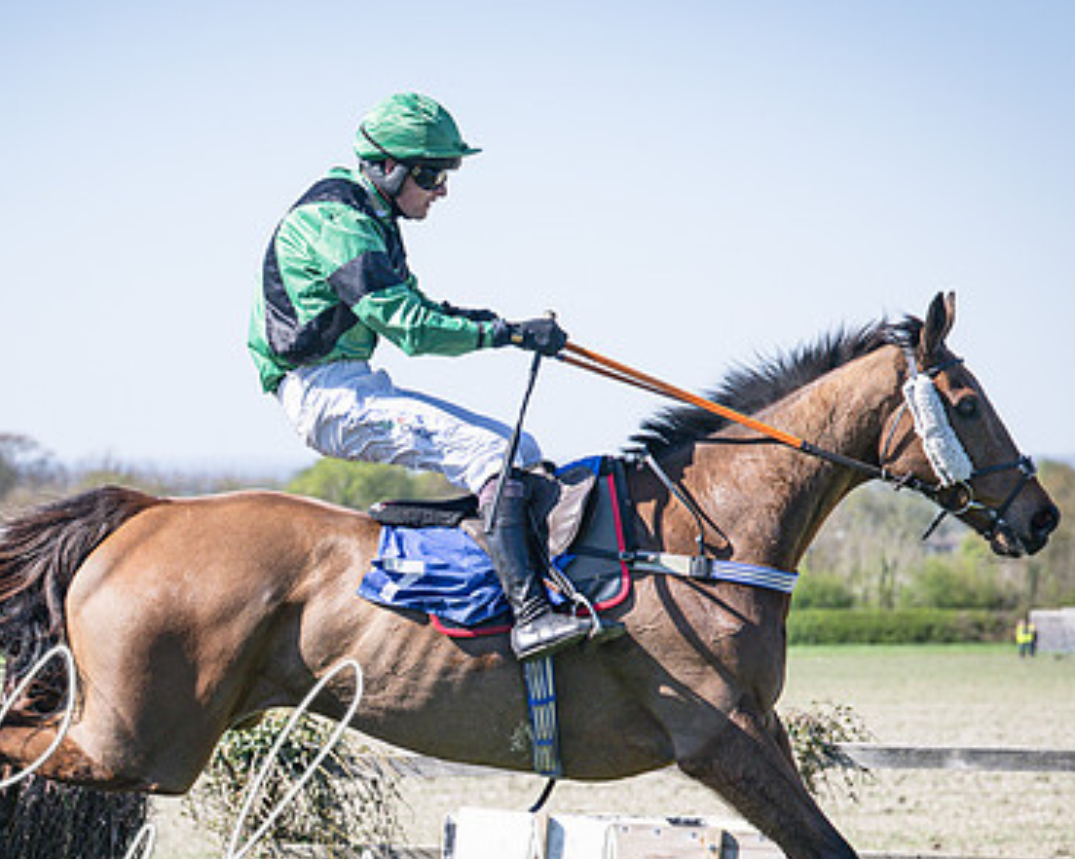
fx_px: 5183
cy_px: 651
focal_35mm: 163
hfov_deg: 11.8
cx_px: 572
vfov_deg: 9.5
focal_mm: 74
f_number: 4
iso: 220
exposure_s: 1/2000
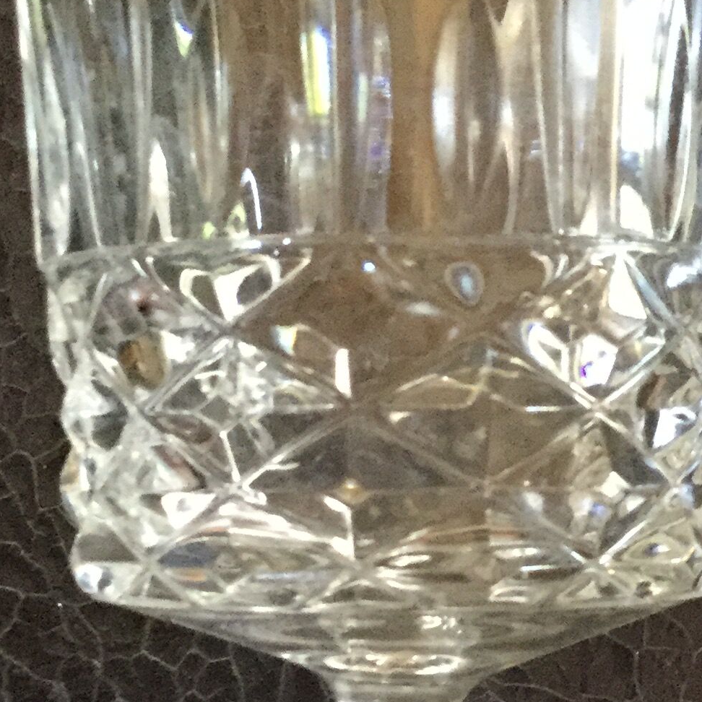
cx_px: 477
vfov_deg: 18.9
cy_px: 395
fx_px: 2111
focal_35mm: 92
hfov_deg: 18.8
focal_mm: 3.3
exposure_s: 1/17
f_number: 2.4
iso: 250
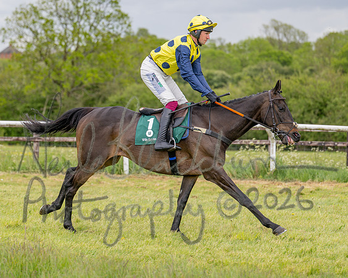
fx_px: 1436
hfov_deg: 13.8
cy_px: 110
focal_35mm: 139
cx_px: 122
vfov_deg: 11.1
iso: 200
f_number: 2.8
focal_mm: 90
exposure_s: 1/1250
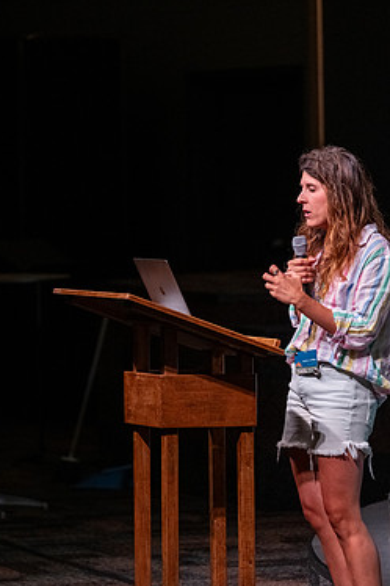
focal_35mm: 253
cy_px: 296
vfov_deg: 8.1
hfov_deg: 5.4
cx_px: 199
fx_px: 4115
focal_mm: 140
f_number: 2.8
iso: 2500
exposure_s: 1/125
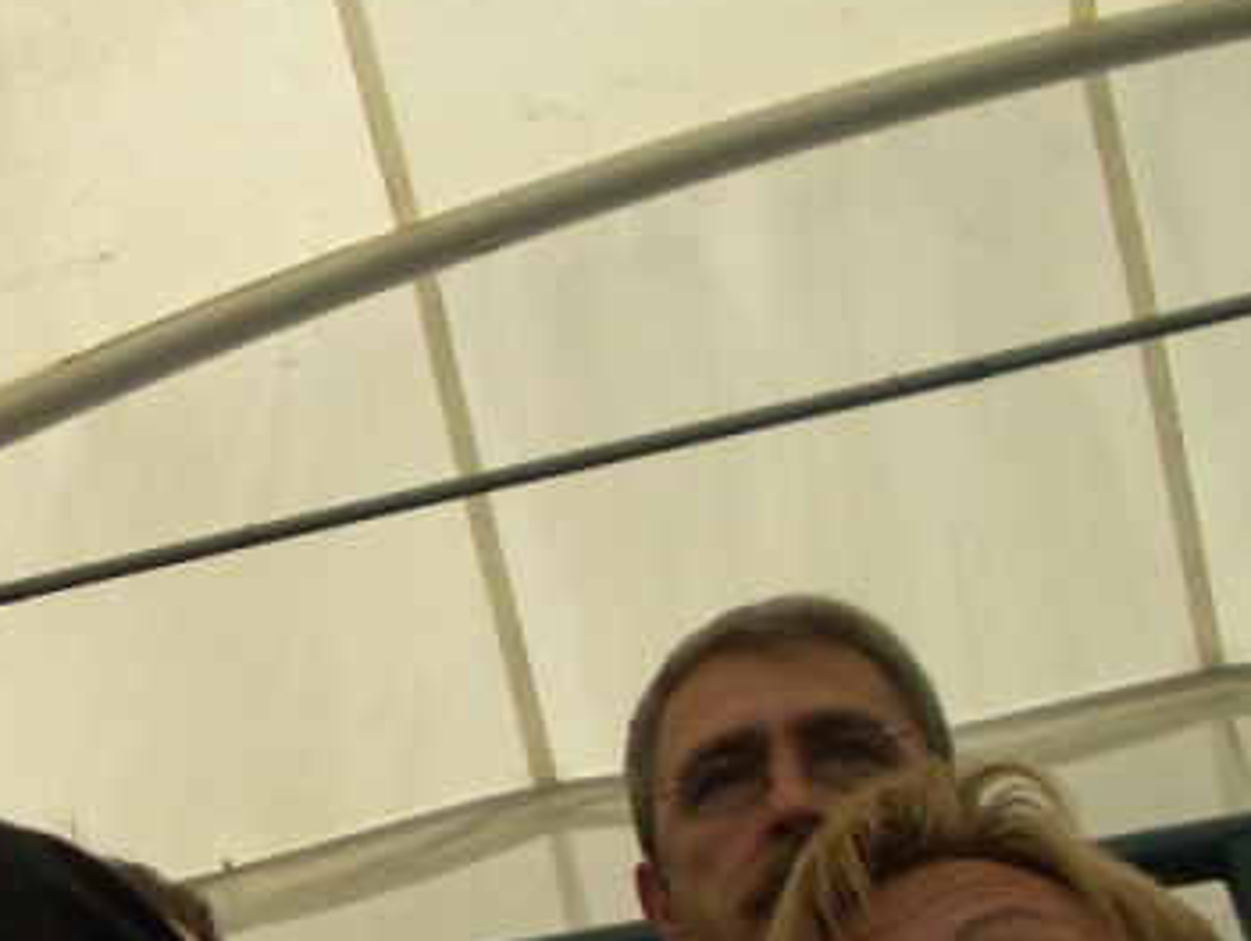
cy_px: 663
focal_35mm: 102
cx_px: -271
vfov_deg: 14.5
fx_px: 3690
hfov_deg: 18.2
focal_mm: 5.8
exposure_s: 1/200
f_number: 2.6
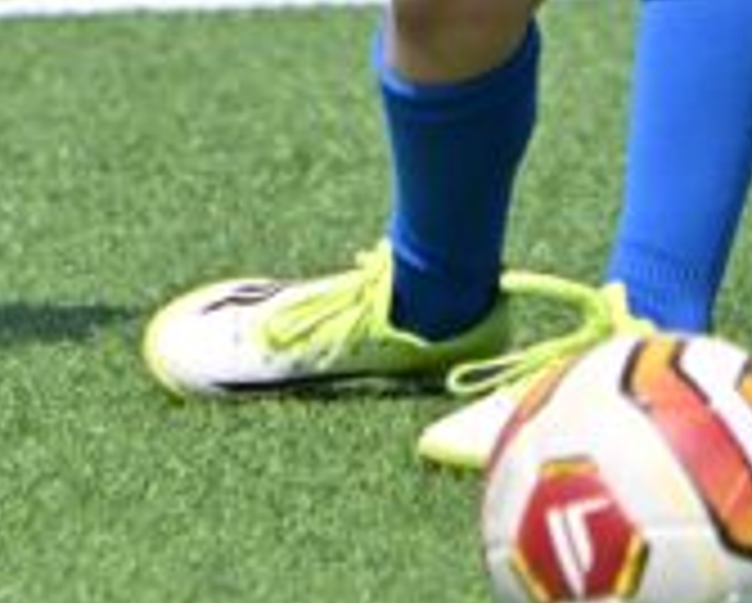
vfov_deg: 1.0
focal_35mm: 1550
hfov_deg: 1.2
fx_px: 34538
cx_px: 527
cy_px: -196
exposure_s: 1/1600
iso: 280
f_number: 5.6
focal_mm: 270
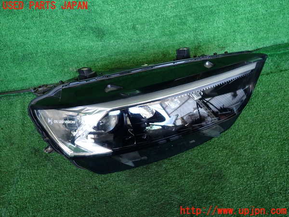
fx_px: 209
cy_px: 108
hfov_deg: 69.4
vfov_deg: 54.9
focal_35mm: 25
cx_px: 144
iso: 200
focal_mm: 4.5
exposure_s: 1/50
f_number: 2
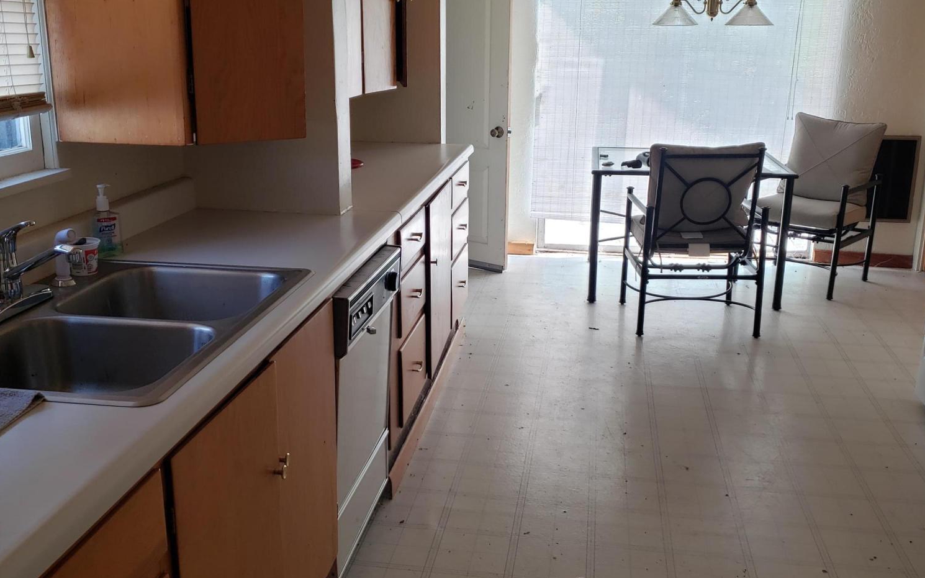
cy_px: 312
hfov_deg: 52.8
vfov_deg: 34.4
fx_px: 933
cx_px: 464
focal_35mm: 37
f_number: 1.5
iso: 50
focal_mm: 4.3
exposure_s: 1/84
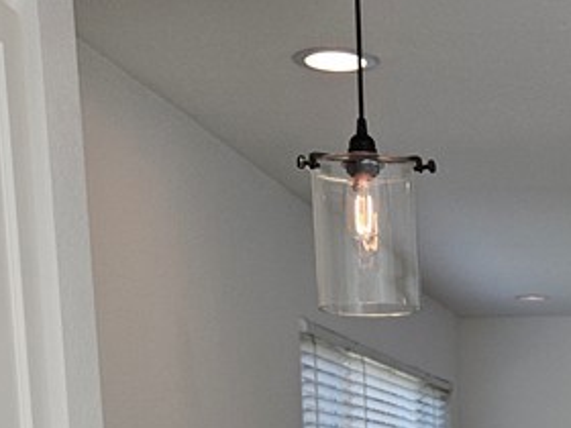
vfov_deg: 15.9
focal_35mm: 84
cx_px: 628
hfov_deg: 22.0
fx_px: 1386
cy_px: 668
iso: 40
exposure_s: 1/60
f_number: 1.8
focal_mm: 5.4
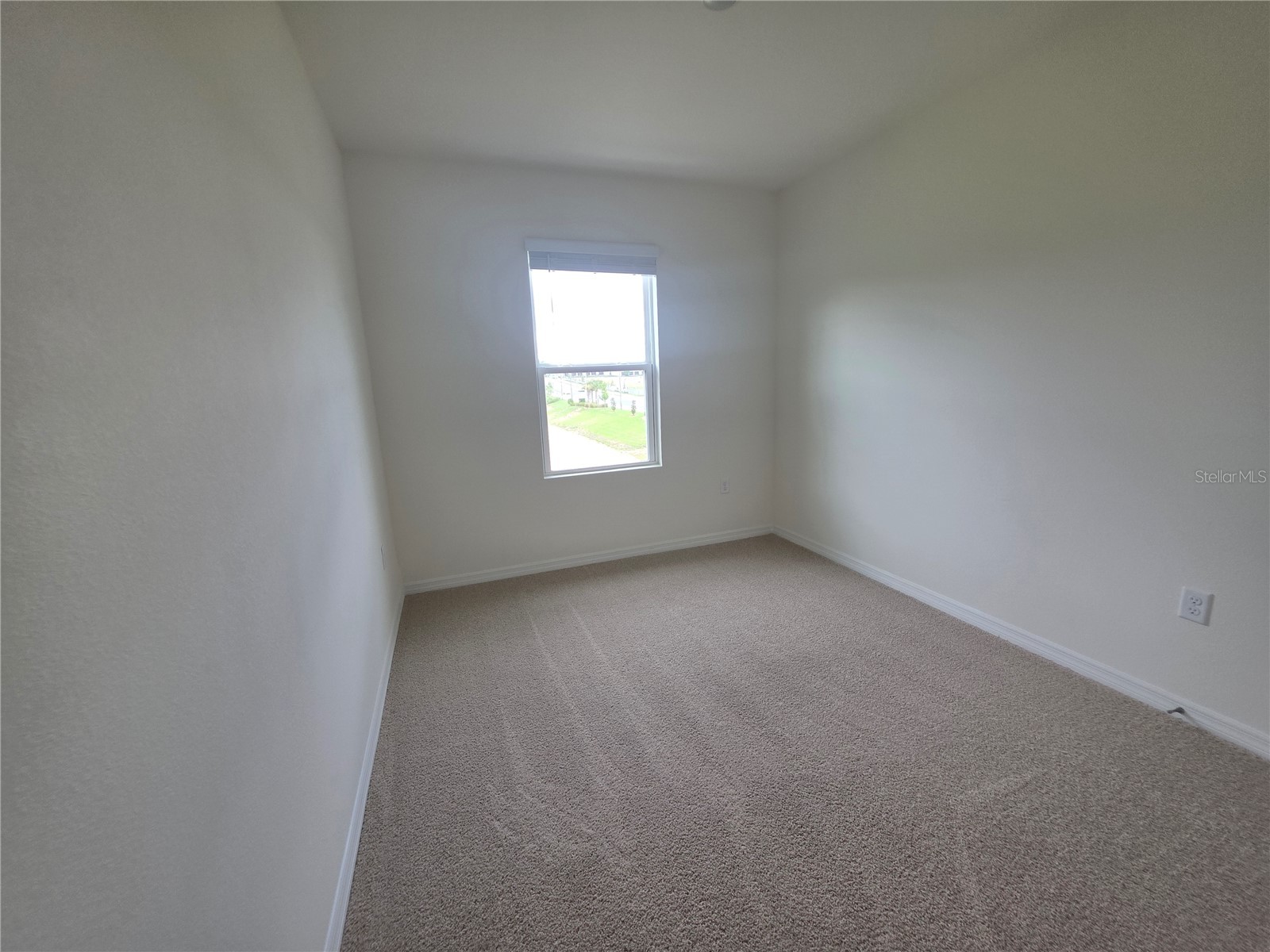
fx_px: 477
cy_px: 476
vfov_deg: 89.9
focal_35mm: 13
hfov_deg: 106.2
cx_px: 635
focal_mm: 2.2
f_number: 1.9
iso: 80
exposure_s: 1/120
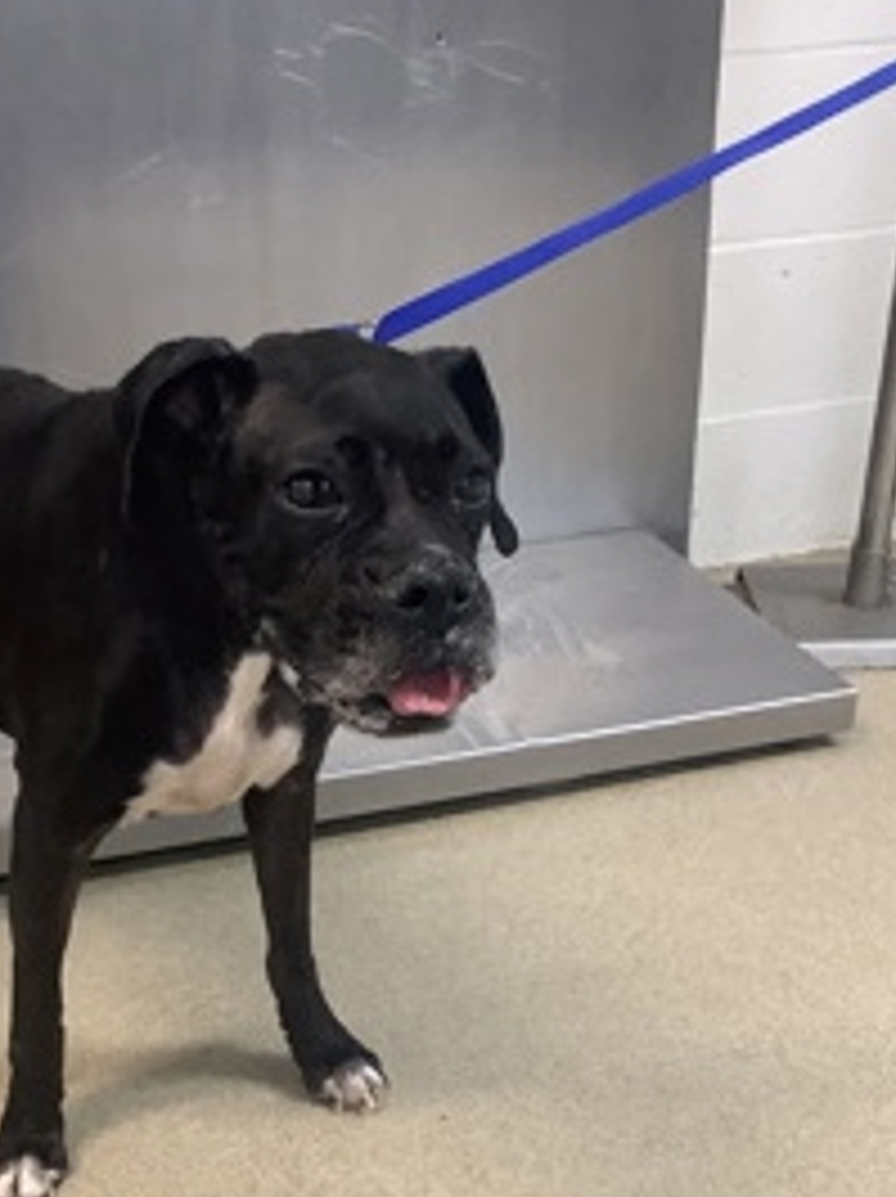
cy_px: 882
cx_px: 340
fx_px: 1694
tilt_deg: -27.9
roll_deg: +3.5
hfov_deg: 29.5
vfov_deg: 38.1
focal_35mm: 49
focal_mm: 3.3
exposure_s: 1/60
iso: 160
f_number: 2.4
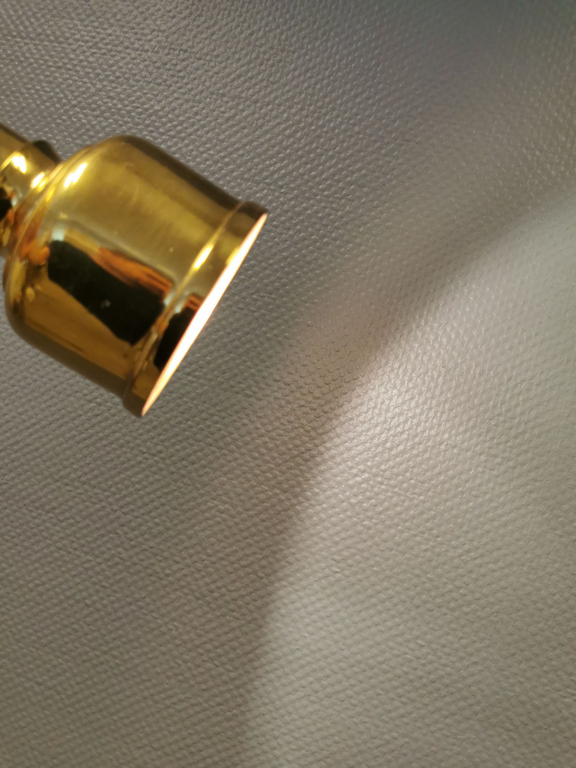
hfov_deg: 51.4
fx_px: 599
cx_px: 288
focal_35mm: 27
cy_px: 384
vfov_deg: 65.3
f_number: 1.6
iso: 160
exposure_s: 1/100
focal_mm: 5.56
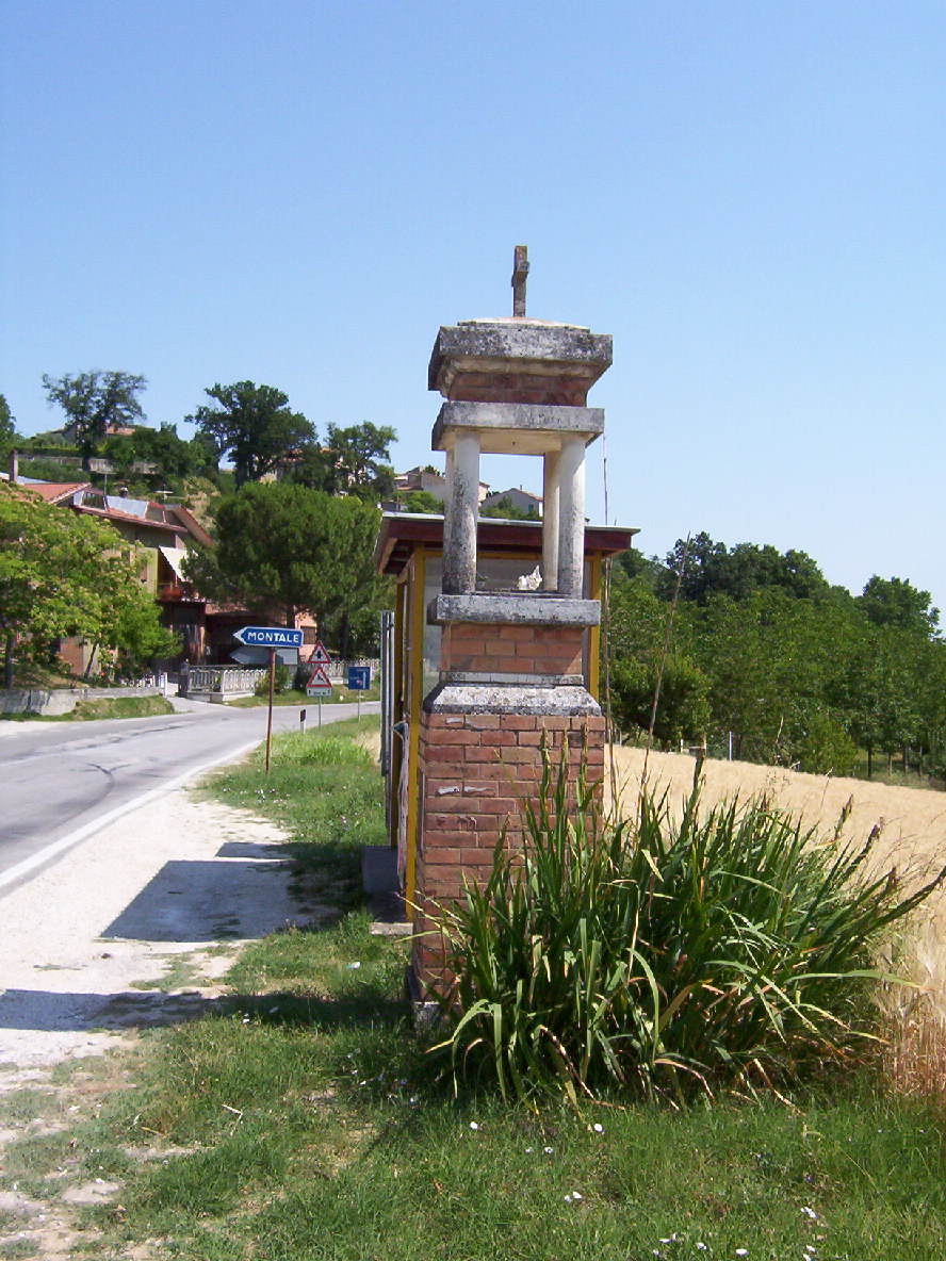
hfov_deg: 39.7
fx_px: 1312
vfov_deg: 51.4
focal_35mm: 36
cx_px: 473
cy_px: 630
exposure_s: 1/740
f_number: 5.24
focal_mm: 5.54
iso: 100
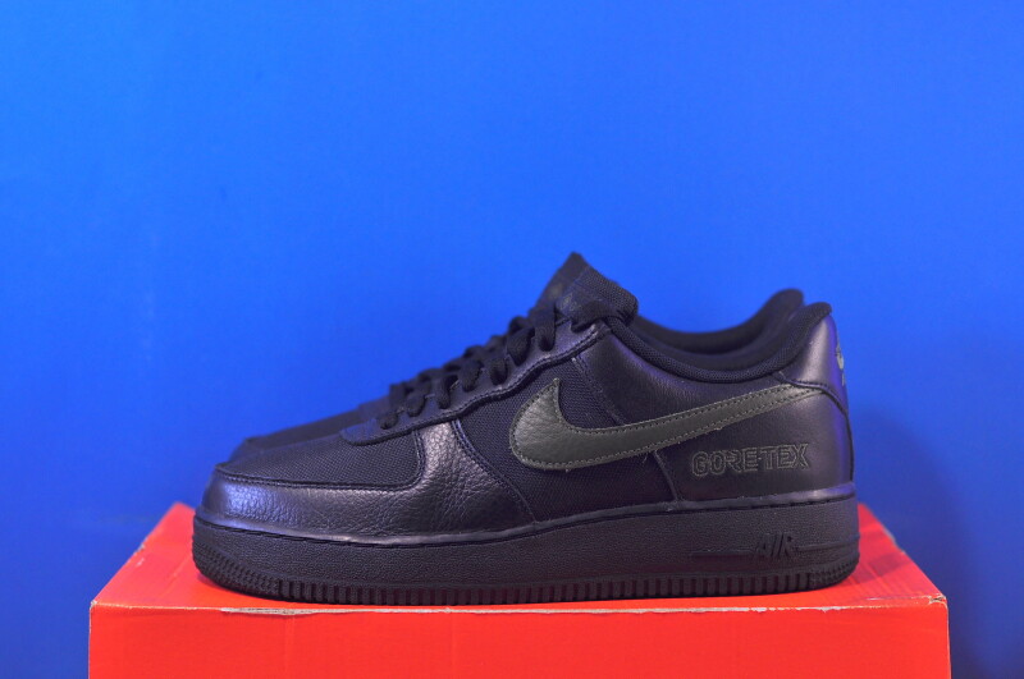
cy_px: 340
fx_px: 2130
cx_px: 512
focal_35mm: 75
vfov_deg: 18.1
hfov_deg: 27.0
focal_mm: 50
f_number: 3.2
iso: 250
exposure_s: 1/250
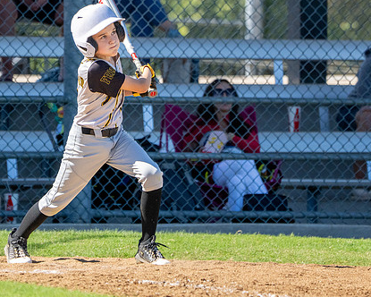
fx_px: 6852
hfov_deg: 3.1
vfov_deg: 2.5
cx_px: 90
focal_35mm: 624
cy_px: 53
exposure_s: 1/3200
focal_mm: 256
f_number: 5.6
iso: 1000
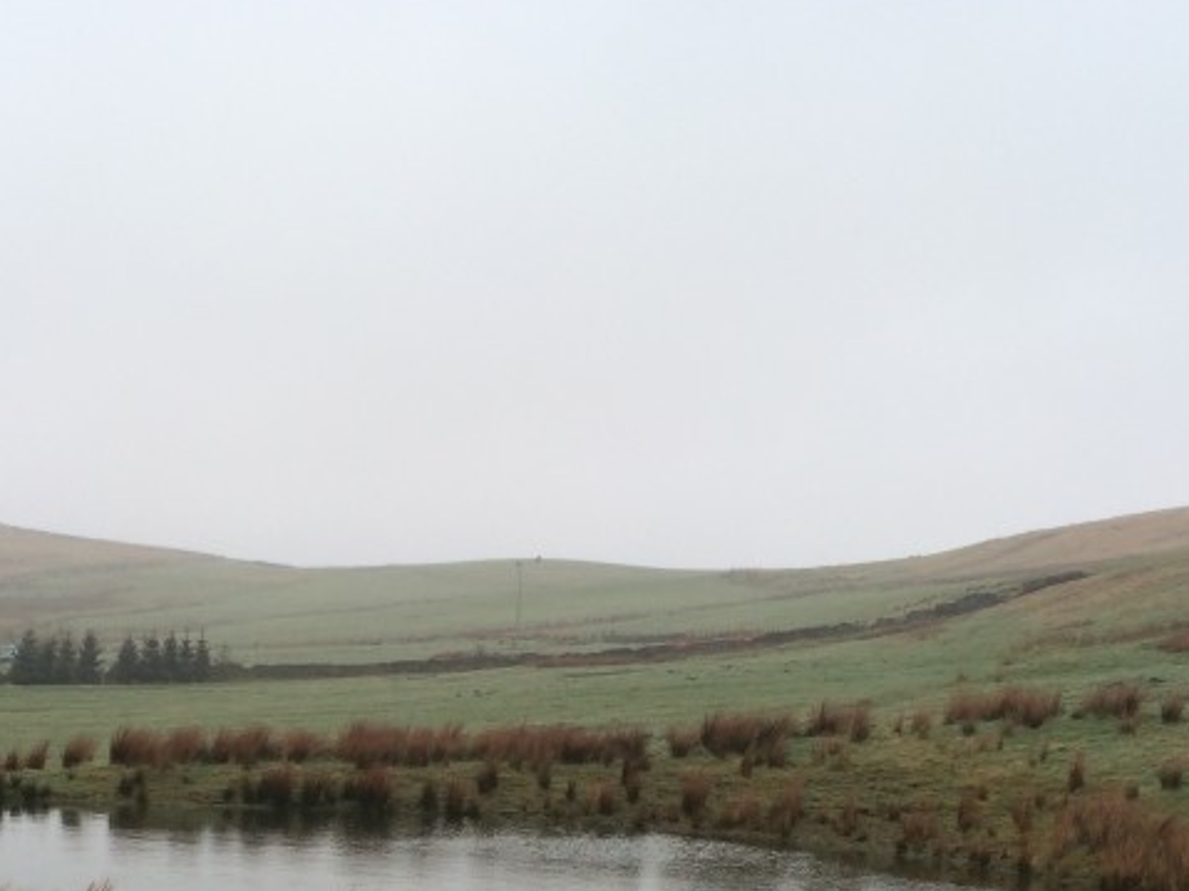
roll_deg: -1.9
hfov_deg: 31.0
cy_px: 856
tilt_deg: -6.6
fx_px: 2129
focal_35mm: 62
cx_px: 427
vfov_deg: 22.8
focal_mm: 4.15
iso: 32
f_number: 2.2
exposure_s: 1/540
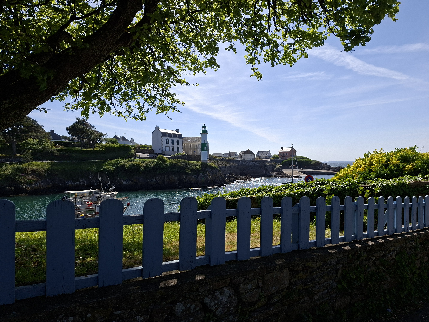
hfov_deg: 73.9
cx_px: 214
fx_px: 285
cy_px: 161
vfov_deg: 58.9
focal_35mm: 23
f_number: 1.8
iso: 50
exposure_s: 1/3268
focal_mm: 5.54
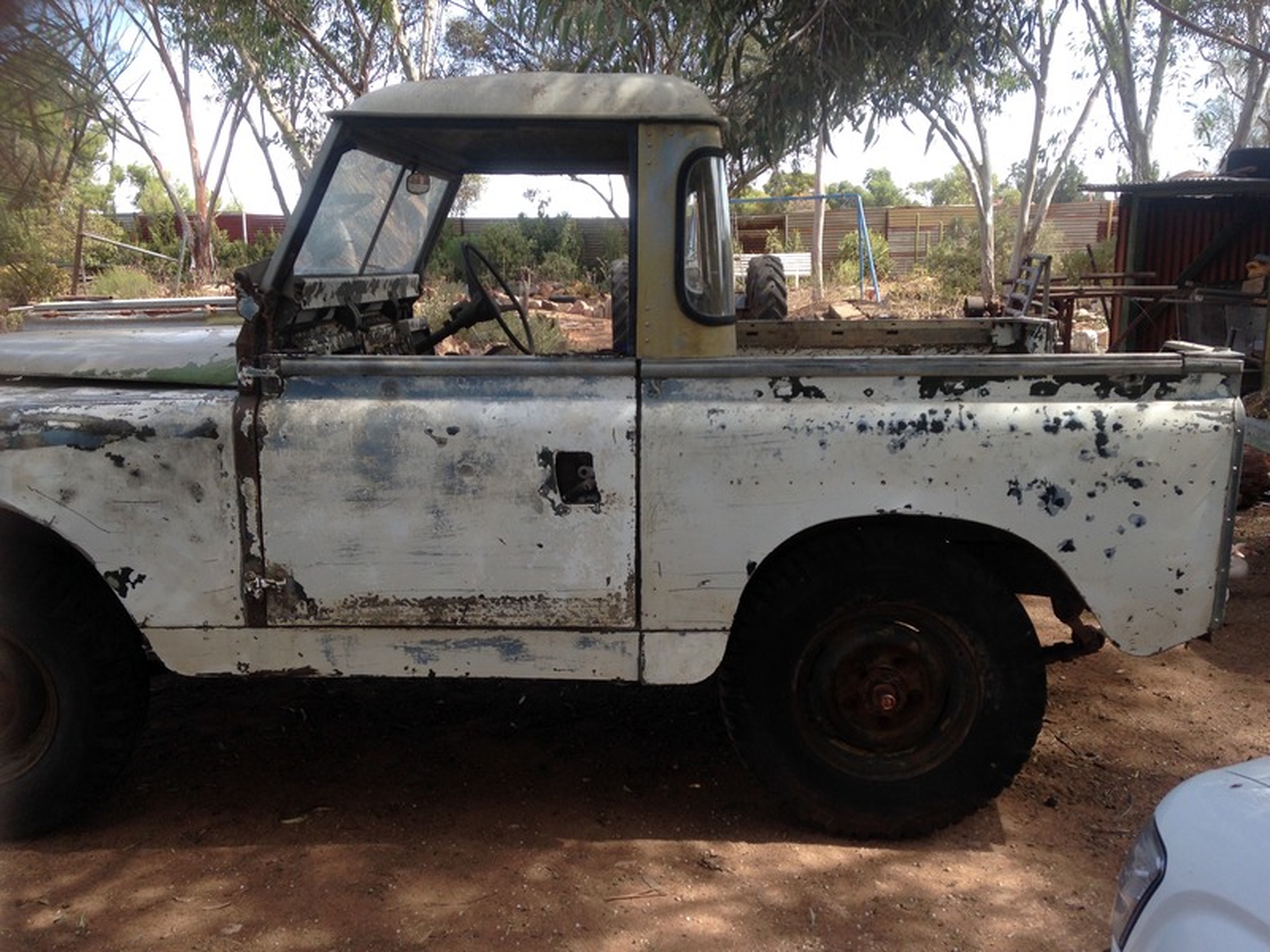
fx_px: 1211
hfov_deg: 55.4
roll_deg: +1.4
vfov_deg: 42.9
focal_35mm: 33
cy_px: 476
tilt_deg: -12.7
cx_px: 635
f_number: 2.4
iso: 50
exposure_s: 1/339
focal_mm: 4.12
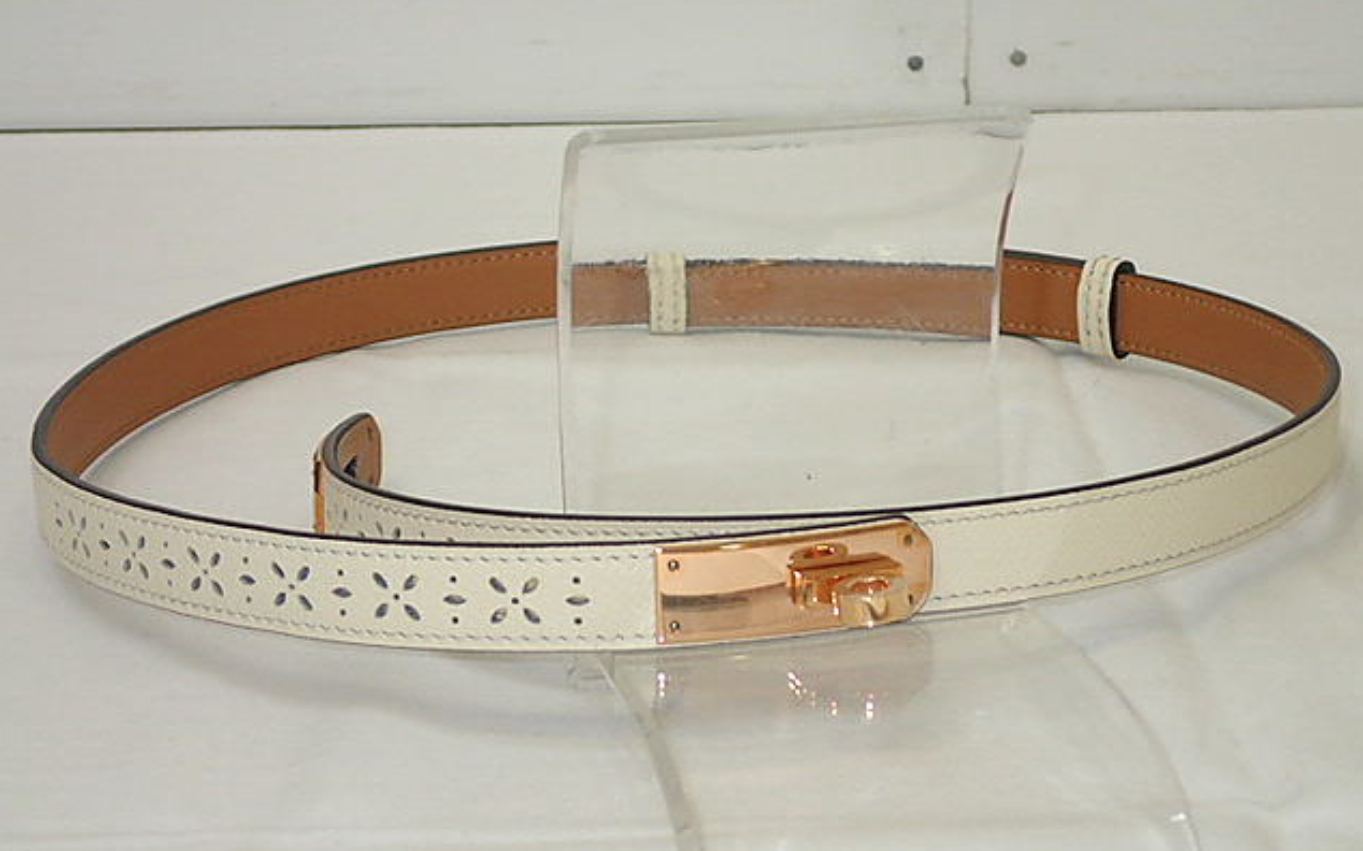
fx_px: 3380
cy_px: 365
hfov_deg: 22.8
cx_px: 684
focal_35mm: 91
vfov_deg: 14.4
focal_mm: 15.41
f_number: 4.5
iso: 320
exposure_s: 1/80
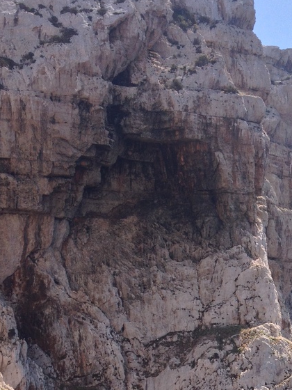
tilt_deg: +0.7
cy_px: 355
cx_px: 289
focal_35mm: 75
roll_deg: +0.2
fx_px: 844
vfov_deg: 25.2
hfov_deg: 19.1
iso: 50
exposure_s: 1/1255
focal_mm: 4.28
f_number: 2.4
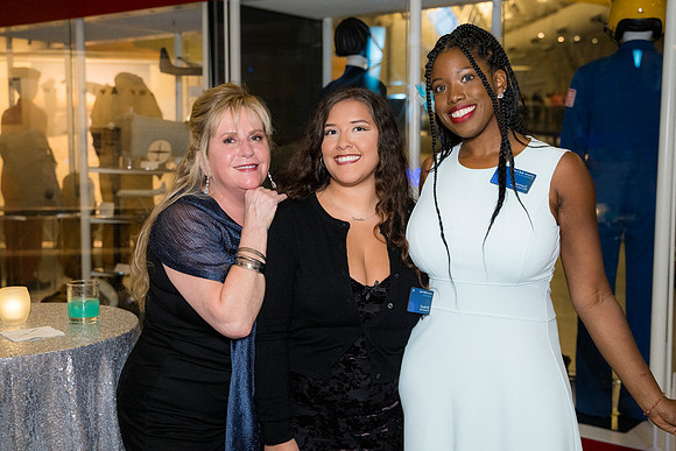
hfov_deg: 44.5
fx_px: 826
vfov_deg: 30.5
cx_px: 338
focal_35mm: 44
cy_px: 226
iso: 3200
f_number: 4
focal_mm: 44
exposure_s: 1/125
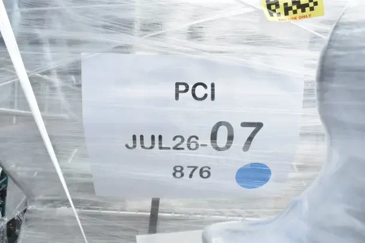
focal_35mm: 30
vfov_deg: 43.6
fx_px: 304
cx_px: 182
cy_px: 122
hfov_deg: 61.9
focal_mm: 20
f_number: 13
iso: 1600
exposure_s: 1/640
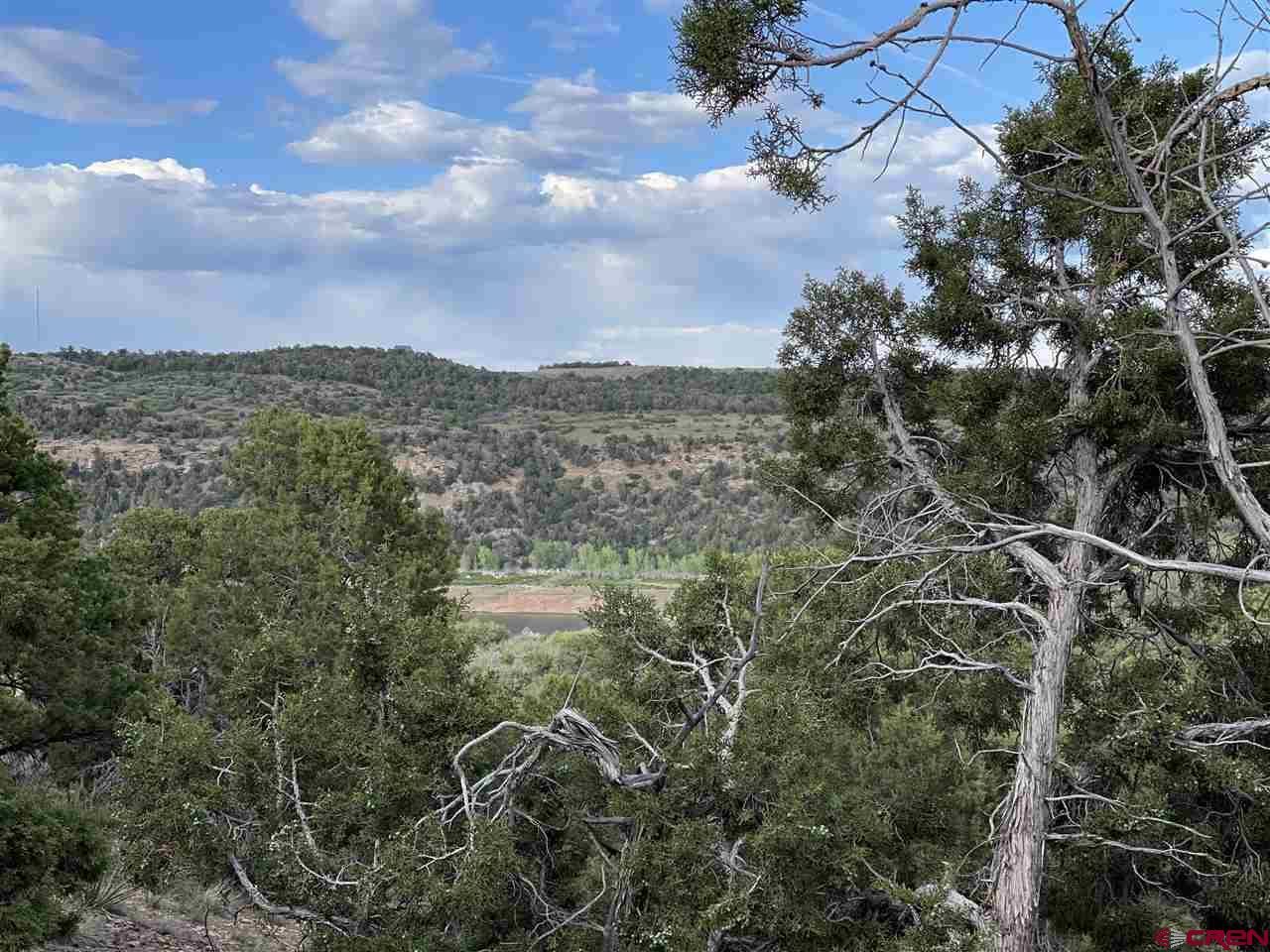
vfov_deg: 22.9
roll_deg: +0.1
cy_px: 476
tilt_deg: +0.3
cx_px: 635
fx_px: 2348
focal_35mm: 64
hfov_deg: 30.3
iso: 20
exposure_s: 1/592
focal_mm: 7.5
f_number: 2.2
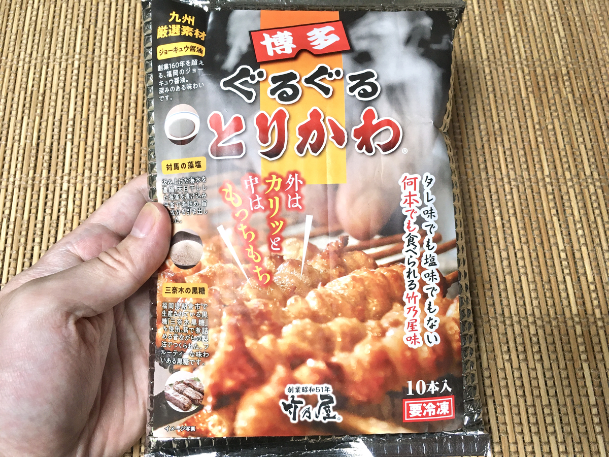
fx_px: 510
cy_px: 228
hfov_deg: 61.7
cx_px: 304
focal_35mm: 29
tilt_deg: -69.9
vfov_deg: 48.2
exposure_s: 1/30
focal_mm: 4.15
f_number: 2.2
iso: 100
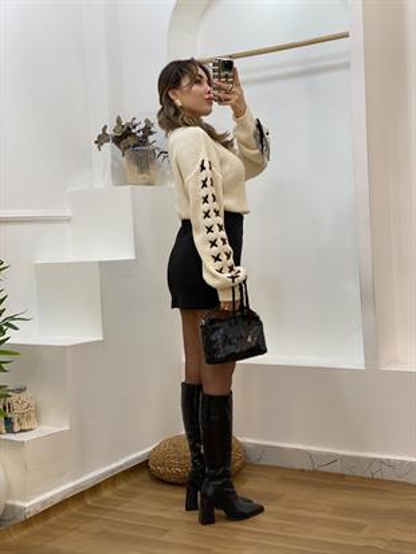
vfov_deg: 36.8
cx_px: 208
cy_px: 277
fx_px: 833
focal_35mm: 52
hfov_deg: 28.0
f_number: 2
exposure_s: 1/100
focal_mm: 6
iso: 80
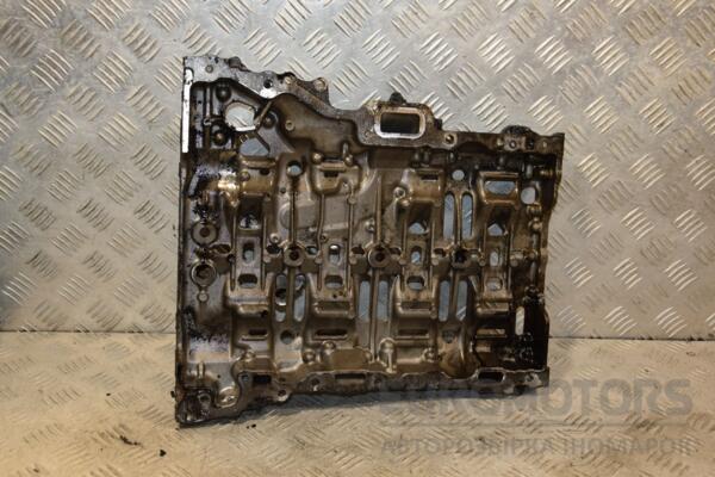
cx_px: 358
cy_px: 238
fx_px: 894
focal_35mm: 45
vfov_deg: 29.9
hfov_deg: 43.6
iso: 800
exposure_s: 1/200
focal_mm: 30
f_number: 5
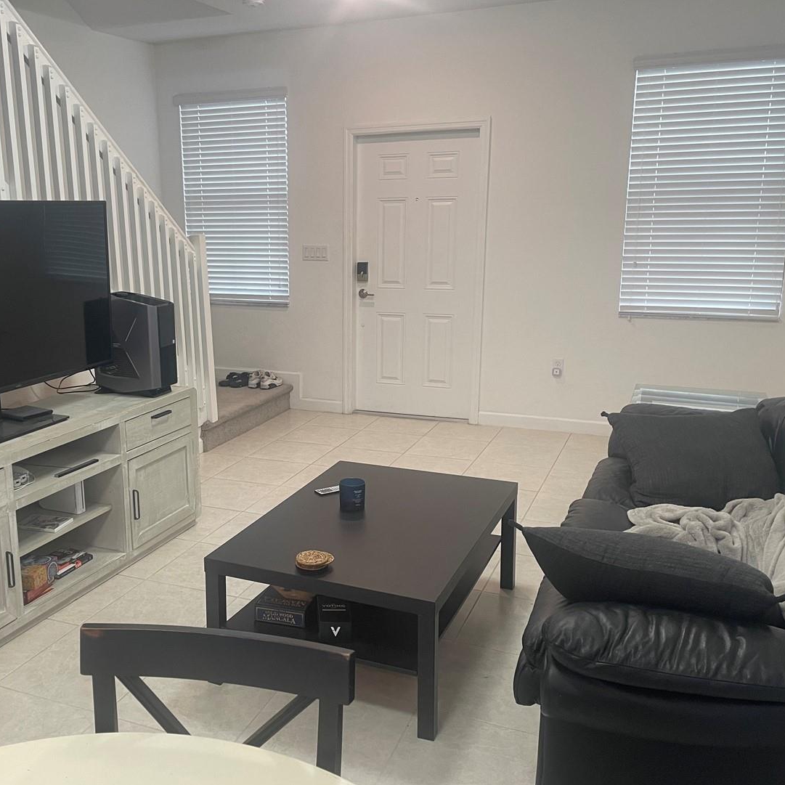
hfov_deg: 47.8
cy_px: 400
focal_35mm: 34
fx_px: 872
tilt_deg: -13.2
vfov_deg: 48.4
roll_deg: +1.4
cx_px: 272
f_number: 1.6
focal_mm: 4.2
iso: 100
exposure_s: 1/60
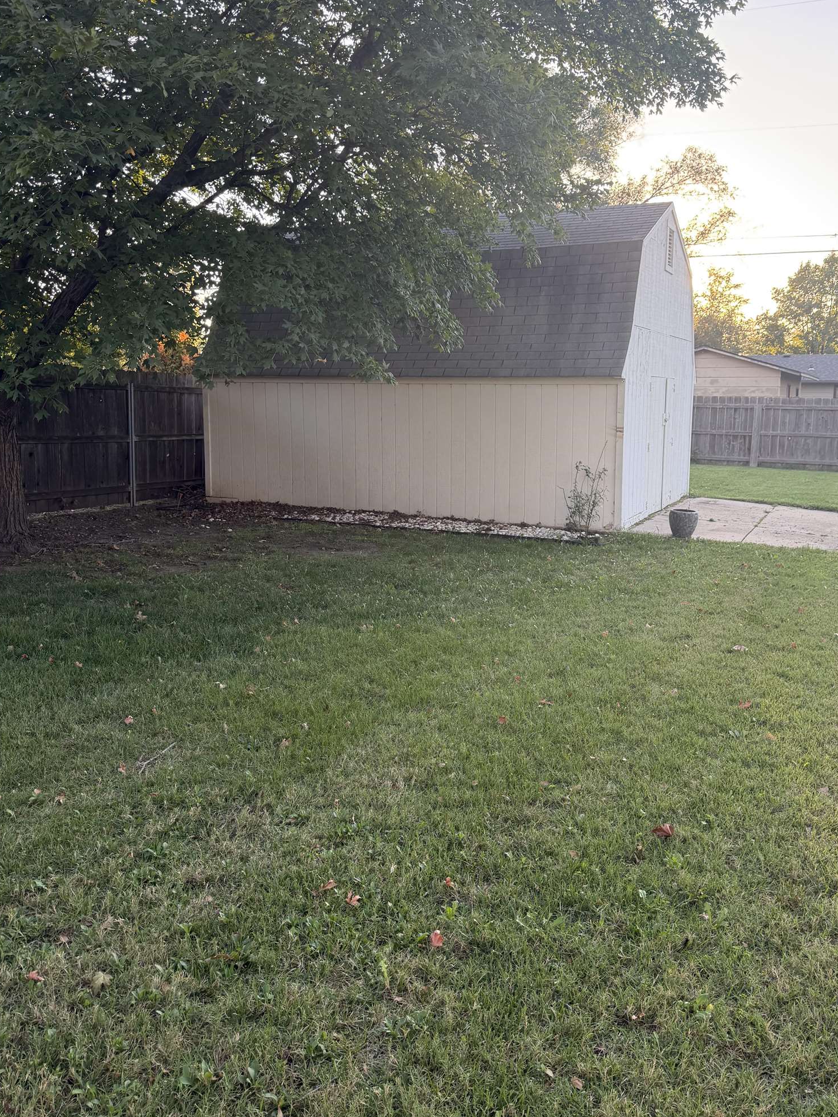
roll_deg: -0.6
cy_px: 507
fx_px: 904
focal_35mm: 28
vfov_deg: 63.3
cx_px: 482
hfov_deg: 49.6
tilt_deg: -6.3
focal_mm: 6.76
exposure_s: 1/219
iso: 80
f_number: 1.78
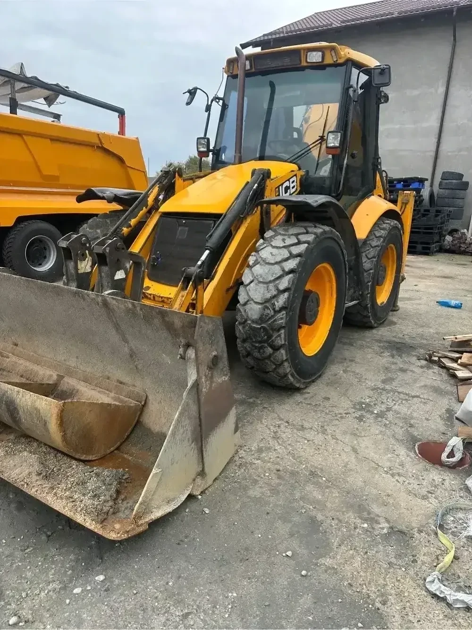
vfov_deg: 71.6
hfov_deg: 56.8
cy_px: 315
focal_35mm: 24
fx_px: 436
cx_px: 236
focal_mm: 6.86
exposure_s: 1/773
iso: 80
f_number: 1.78
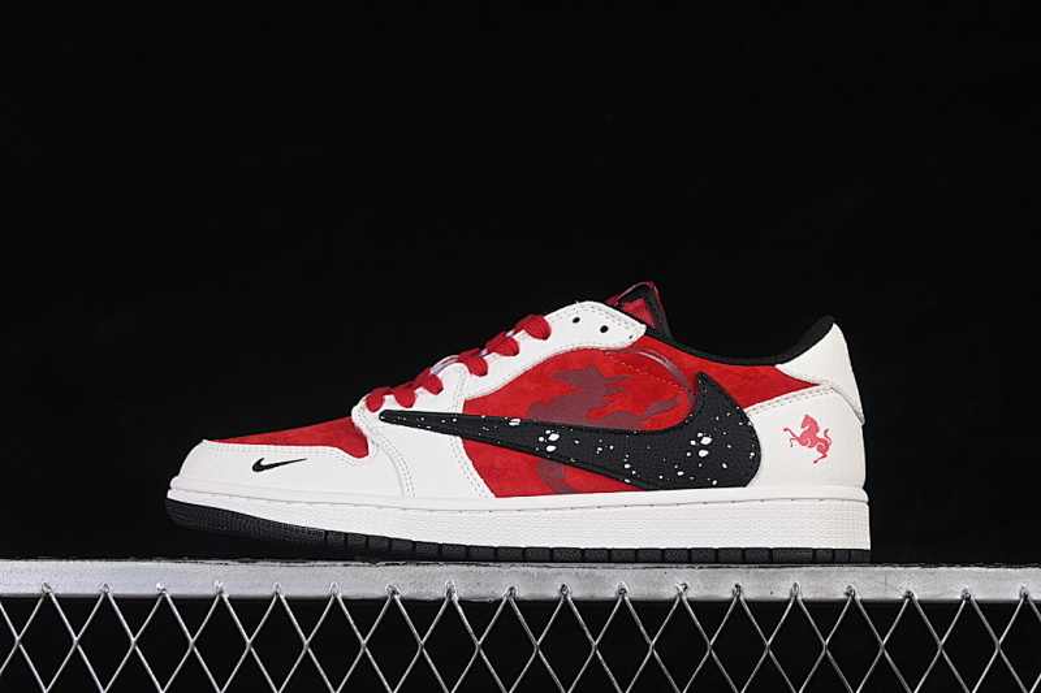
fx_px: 2168
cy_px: 346
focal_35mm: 75
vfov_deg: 18.2
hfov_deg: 27.0
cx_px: 520
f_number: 8
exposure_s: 1/80
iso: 160
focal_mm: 50
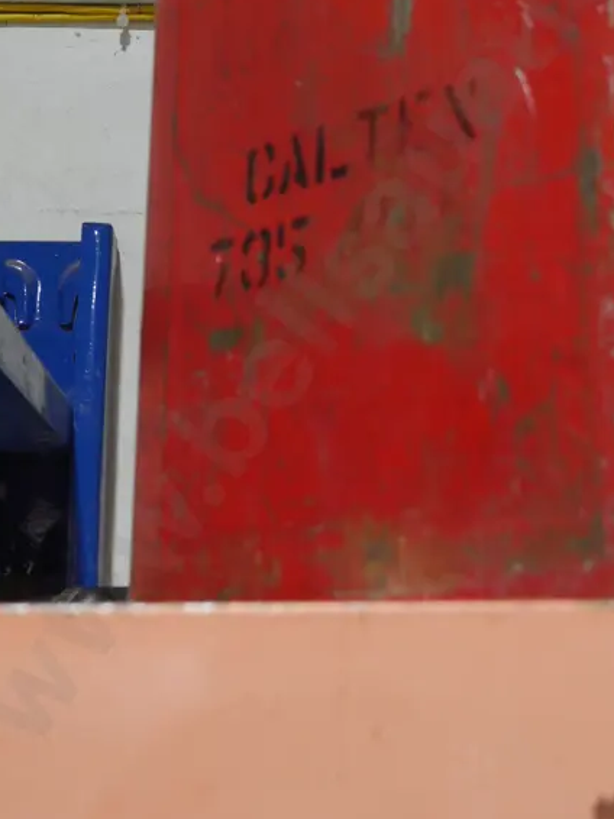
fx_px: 1799
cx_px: 449
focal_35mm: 76
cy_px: 142
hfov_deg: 19.3
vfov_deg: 25.2
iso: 640
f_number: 4.6
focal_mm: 21
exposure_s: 1/60
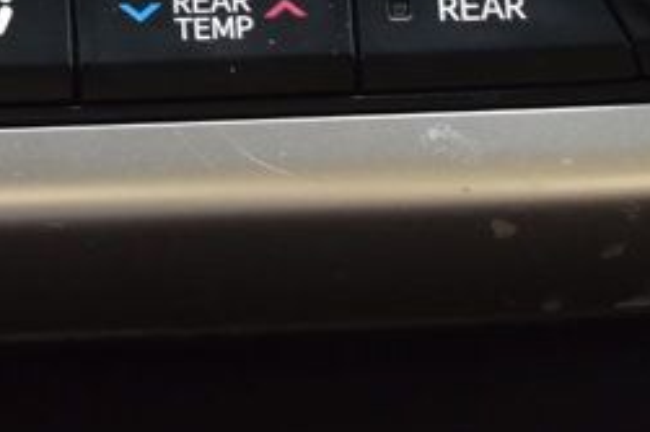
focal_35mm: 336
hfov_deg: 6.1
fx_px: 6063
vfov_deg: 4.0
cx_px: -293
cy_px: -391
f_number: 8
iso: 400
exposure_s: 1/50
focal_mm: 55
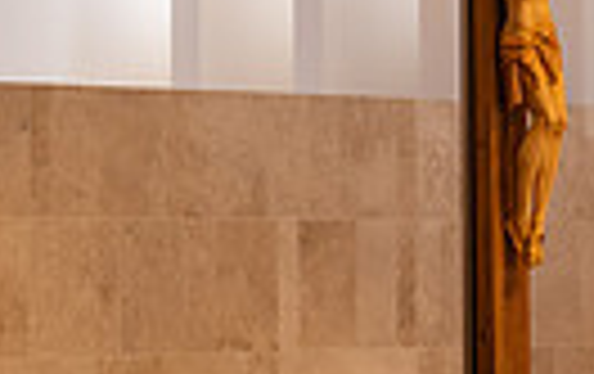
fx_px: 5903
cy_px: -66
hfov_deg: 5.7
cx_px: 786
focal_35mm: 364
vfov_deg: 3.6
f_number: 2.8
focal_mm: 70
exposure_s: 1/160
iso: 320
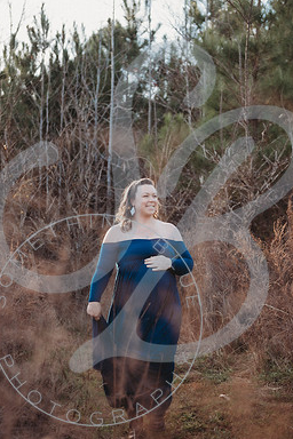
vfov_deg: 24.8
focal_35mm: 82
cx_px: 148
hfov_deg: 16.7
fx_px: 1001
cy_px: 233
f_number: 2.8
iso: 100
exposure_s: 1/160
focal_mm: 70
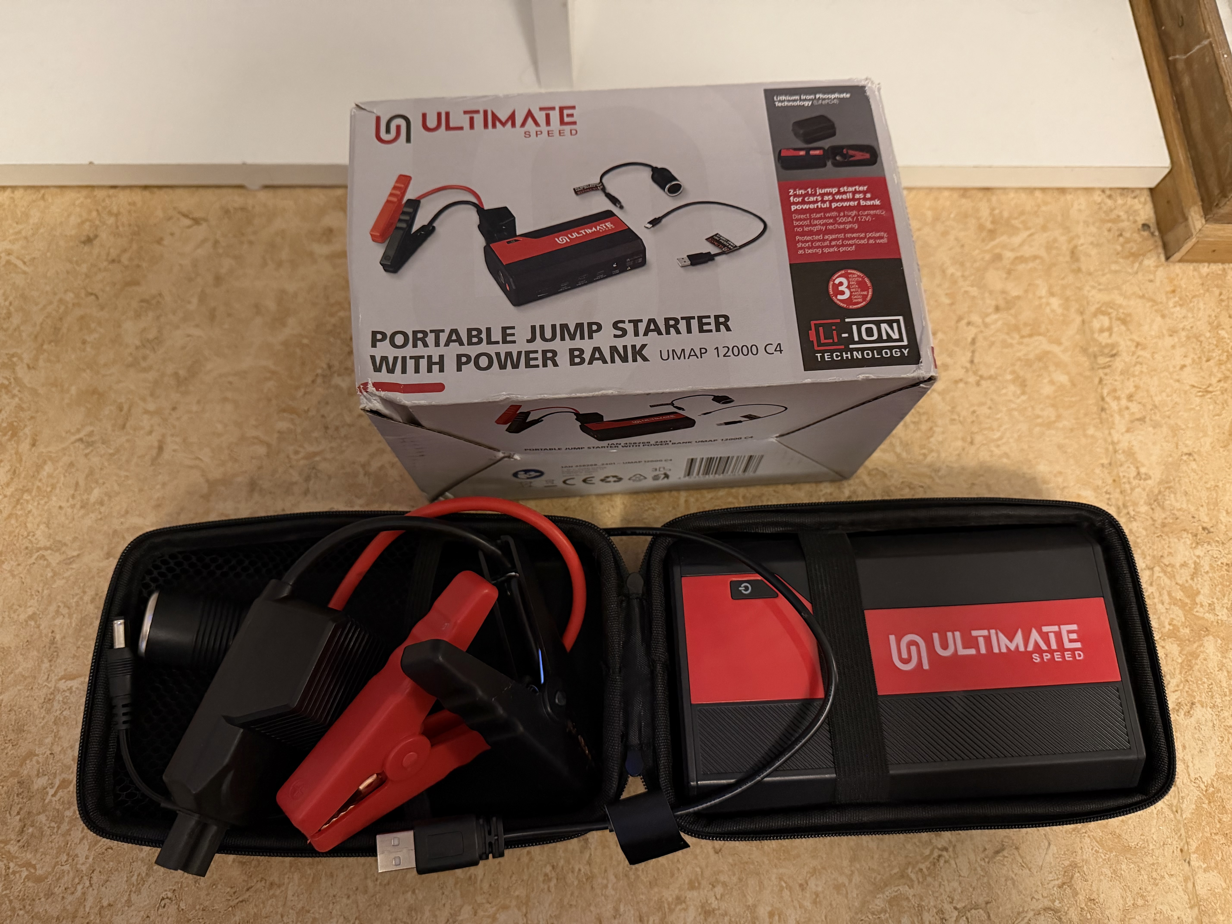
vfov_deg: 56.8
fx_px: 854
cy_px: 462
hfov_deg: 71.6
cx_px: 616
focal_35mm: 24
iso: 800
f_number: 1.78
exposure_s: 1/25
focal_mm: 6.76
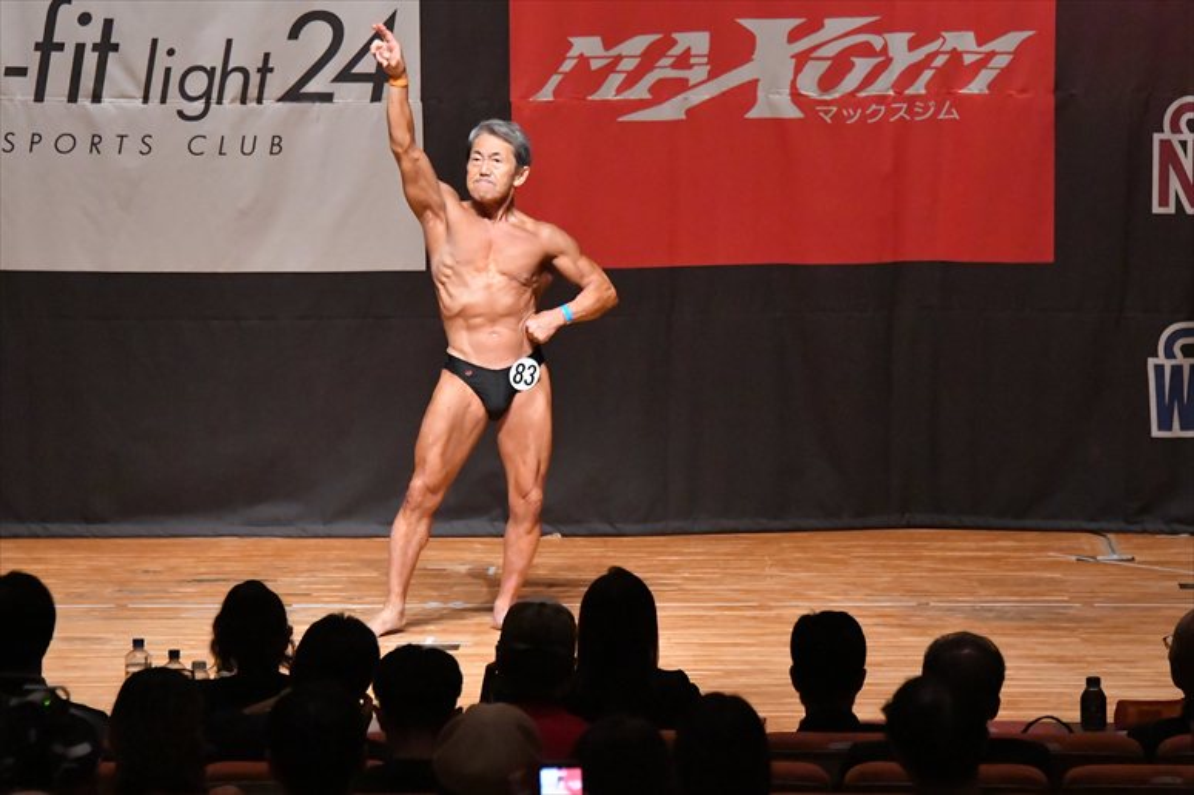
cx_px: 597
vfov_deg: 6.3
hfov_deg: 9.5
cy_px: 398
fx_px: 7194
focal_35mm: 217
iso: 12800
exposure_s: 1/400
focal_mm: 145
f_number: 5.6
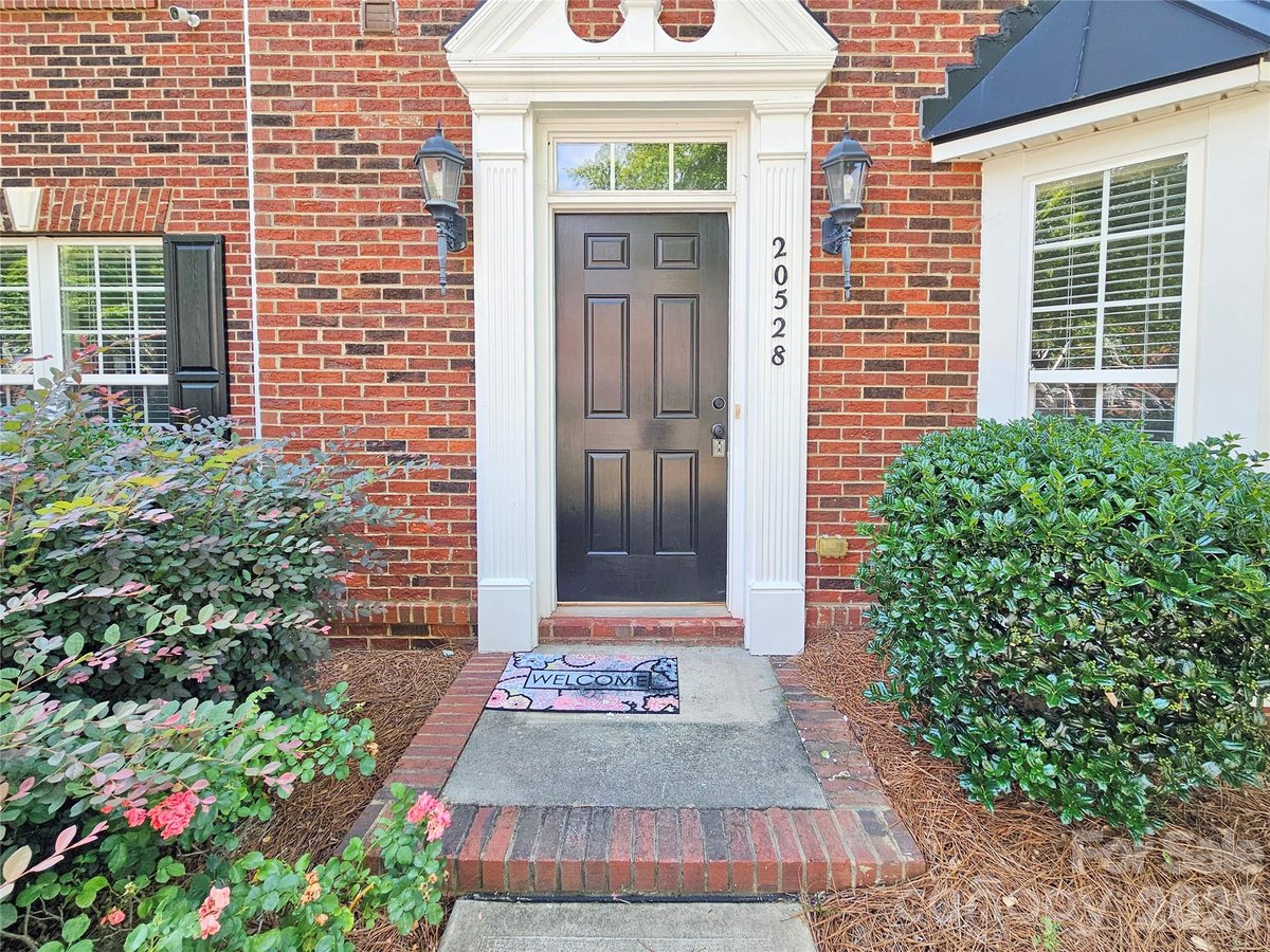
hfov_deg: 106.2
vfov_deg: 89.9
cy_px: 476
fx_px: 477
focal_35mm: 13
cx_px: 635
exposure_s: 1/166
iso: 50
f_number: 2.2
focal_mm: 2.2
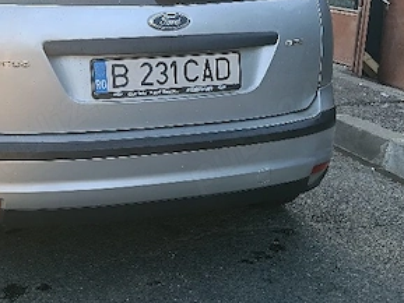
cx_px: 117
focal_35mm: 56
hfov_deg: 33.8
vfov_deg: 26.1
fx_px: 654
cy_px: 128
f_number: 1.8
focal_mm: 3.98
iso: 50
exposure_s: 1/101
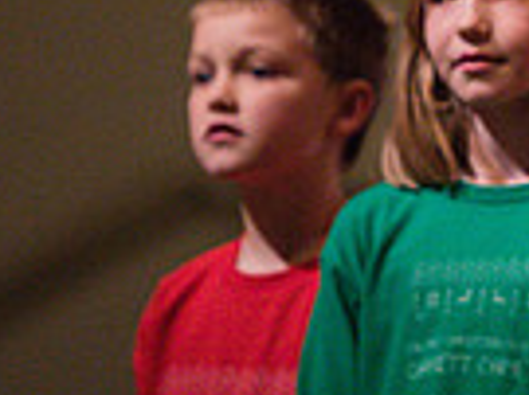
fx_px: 9787
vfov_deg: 2.3
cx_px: 799
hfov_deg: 3.1
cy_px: 111
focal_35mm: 641
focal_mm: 155
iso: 1600
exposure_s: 1/320
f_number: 2.8
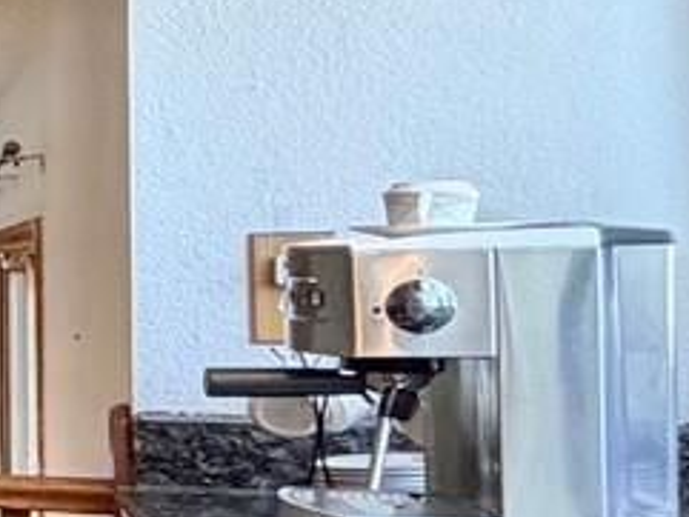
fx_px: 1852
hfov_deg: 13.2
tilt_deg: -0.3
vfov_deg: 15.9
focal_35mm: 93
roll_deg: +0.7
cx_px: -1121
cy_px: 280
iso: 250
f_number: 2.2
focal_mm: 2.22
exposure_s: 1/60
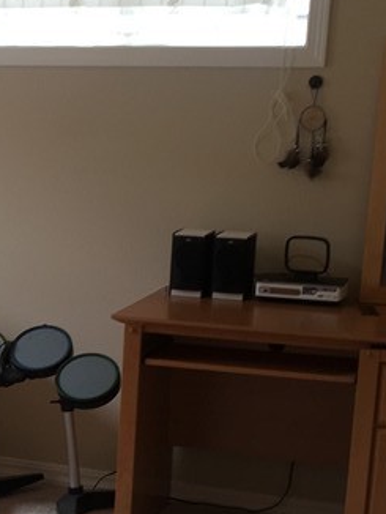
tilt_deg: -13.0
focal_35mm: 91
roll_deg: -1.6
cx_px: -93
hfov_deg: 15.6
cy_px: 405
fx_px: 1351
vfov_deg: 21.3
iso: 32
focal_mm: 4.15
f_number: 2.2
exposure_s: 1/40
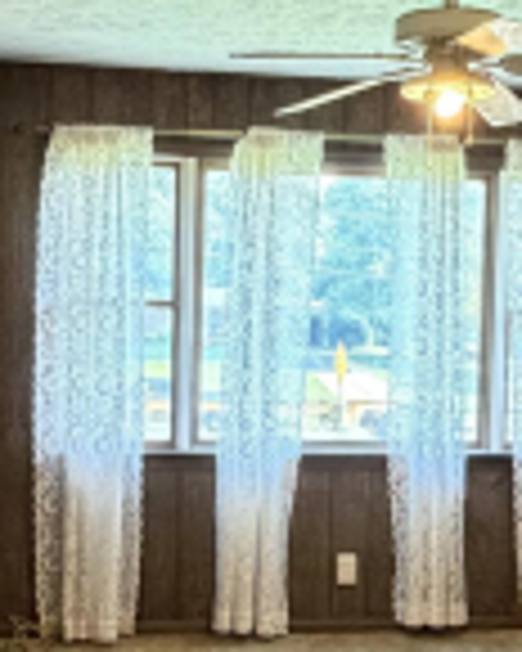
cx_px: 322
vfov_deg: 30.0
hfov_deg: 24.2
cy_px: 387
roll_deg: -0.5
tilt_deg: -2.7
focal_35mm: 63
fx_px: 1217
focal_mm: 2.22
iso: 500
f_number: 2.2
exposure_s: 1/60
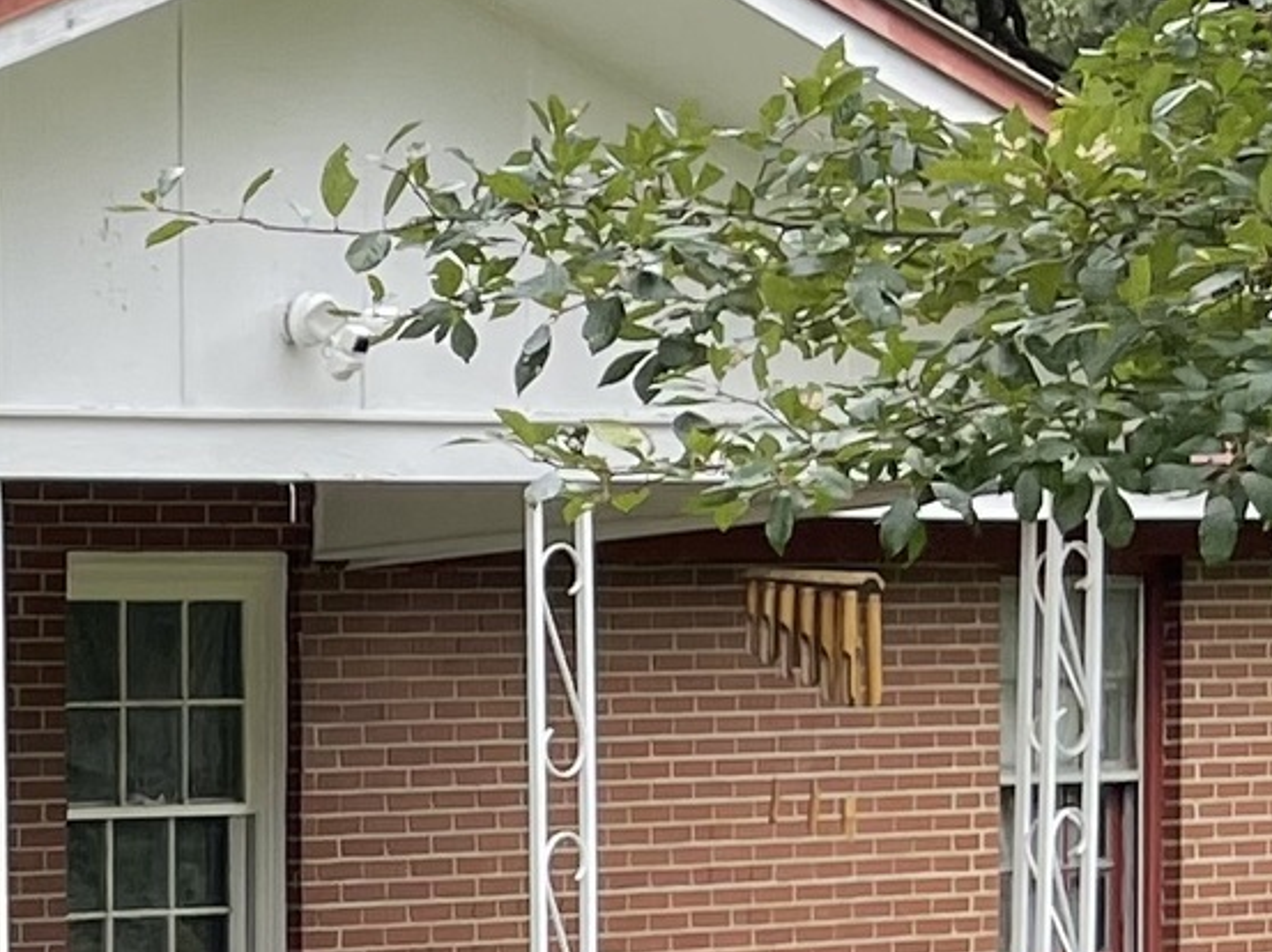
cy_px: 1384
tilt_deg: -5.1
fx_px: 5104
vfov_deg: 10.3
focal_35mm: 139
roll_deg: +2.2
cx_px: -1842
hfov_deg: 11.5
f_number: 1.6
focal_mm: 5.1
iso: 32
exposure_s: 1/553
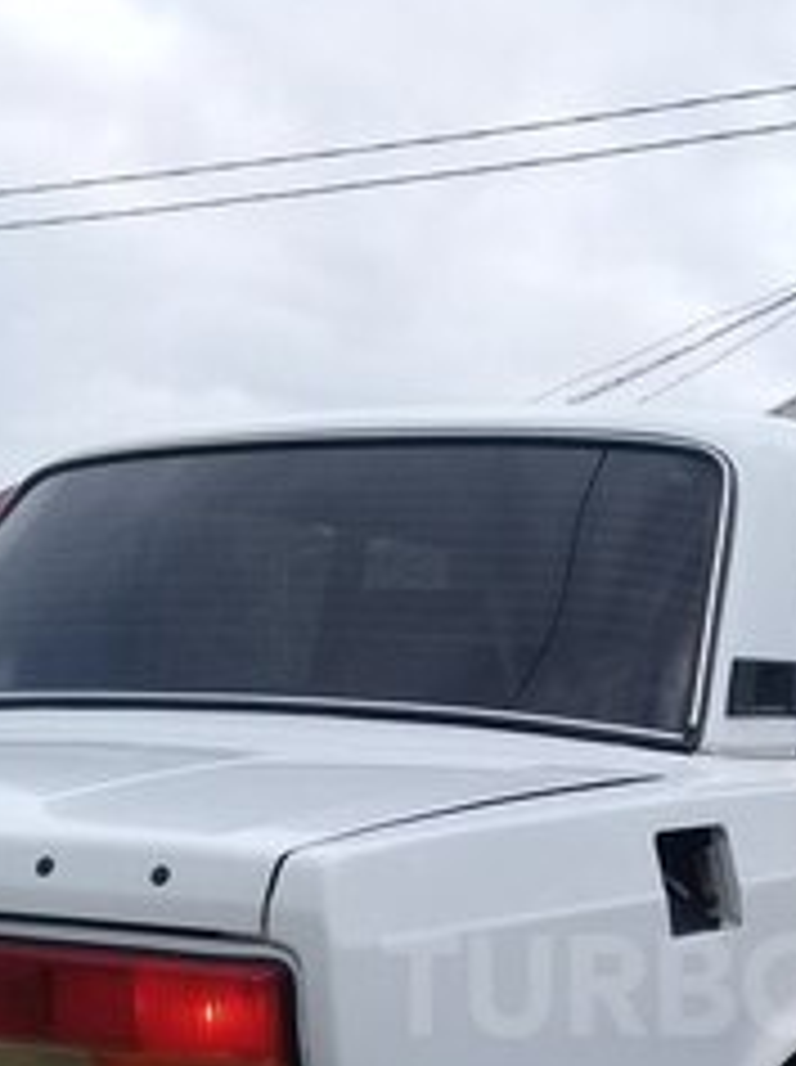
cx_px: 729
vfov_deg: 28.6
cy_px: 985
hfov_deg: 22.0
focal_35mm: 65
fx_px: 1998
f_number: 2.2
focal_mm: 3.3
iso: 50
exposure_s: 1/370
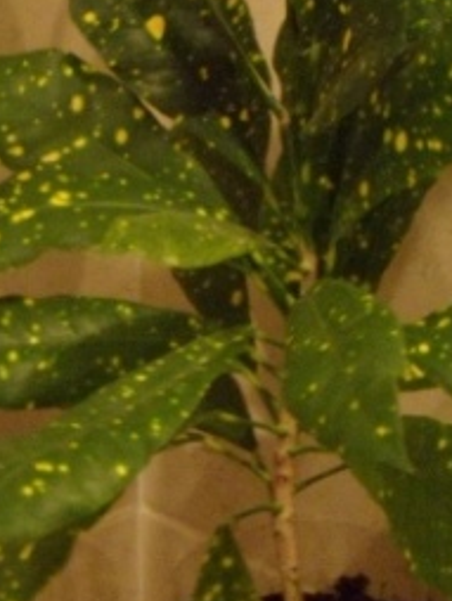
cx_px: 272
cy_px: 2
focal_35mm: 88
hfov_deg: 16.8
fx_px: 1530
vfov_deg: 21.5
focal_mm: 6.4
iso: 640
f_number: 3.6
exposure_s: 1/8
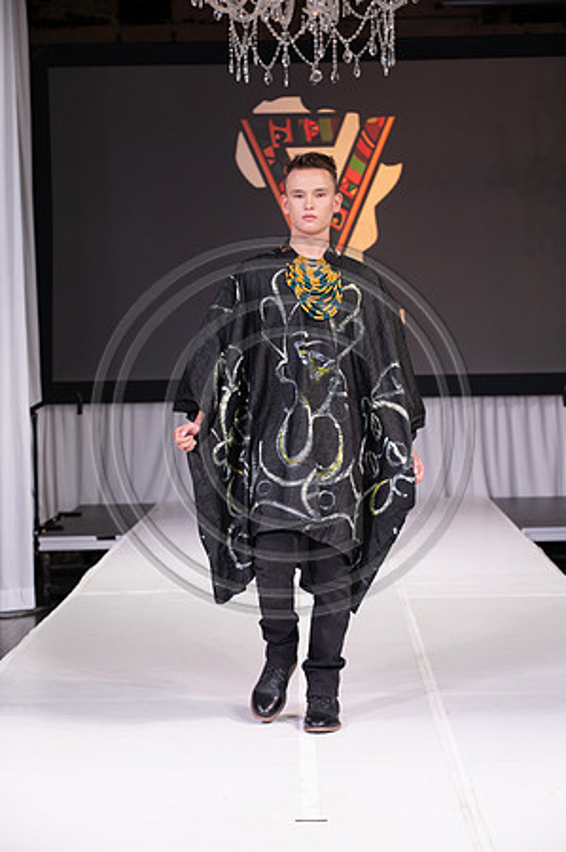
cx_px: 283
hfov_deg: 14.8
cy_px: 426
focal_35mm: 92
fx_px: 2175
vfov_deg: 22.2
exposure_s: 1/400
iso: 2000
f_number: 5.6
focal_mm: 92
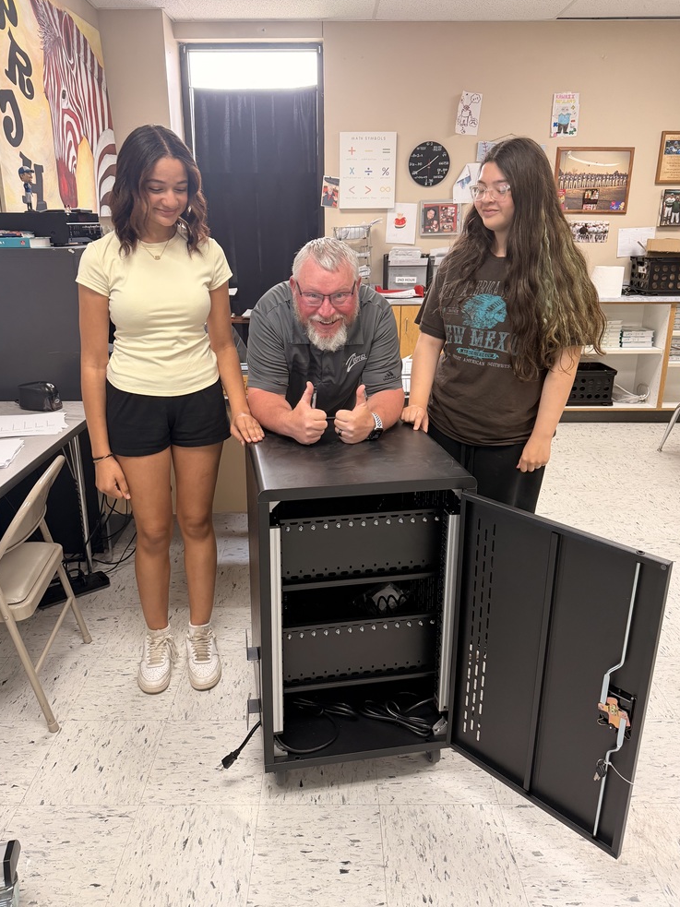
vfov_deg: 69.4
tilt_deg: -16.3
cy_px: 440
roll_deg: +1.4
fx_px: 655
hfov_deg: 54.9
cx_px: 335
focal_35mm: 25
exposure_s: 1/60
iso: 200
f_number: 1.78
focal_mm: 6.76
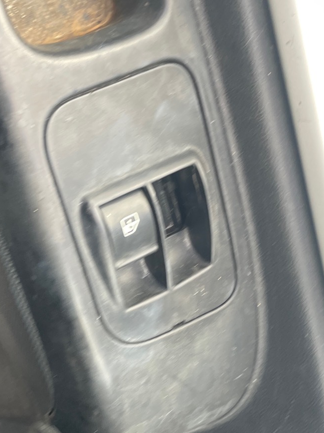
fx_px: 674
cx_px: 55
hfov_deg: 26.4
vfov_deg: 35.5
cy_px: 249
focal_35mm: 54
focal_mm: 4.2
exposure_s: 1/116
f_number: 1.6
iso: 125
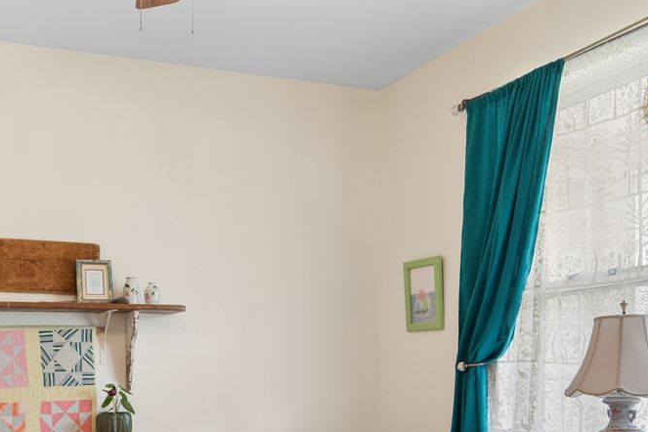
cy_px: 416
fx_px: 792
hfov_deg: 43.8
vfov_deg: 28.9
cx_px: 211
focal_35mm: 44
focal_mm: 12
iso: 250
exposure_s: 1/5
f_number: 8
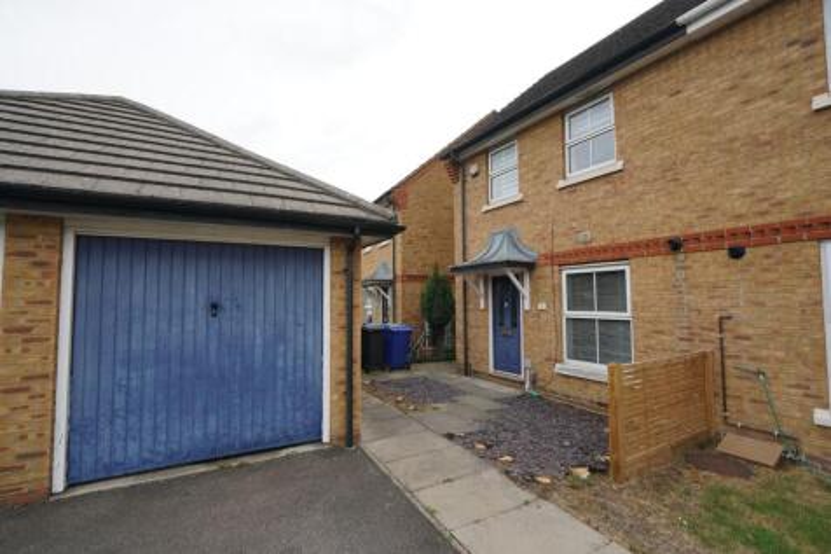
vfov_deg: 73.7
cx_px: 416
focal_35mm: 16
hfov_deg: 96.8
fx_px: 369
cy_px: 277
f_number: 6.3
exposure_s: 1/100
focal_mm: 16
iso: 100
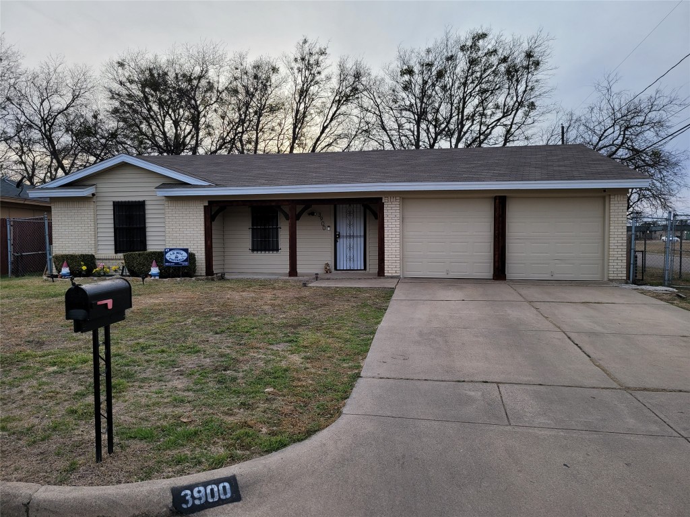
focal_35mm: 26
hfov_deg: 67.3
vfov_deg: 53.1
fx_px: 518
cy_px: 258
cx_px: 345
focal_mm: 5.4
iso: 40
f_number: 1.8
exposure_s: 1/717
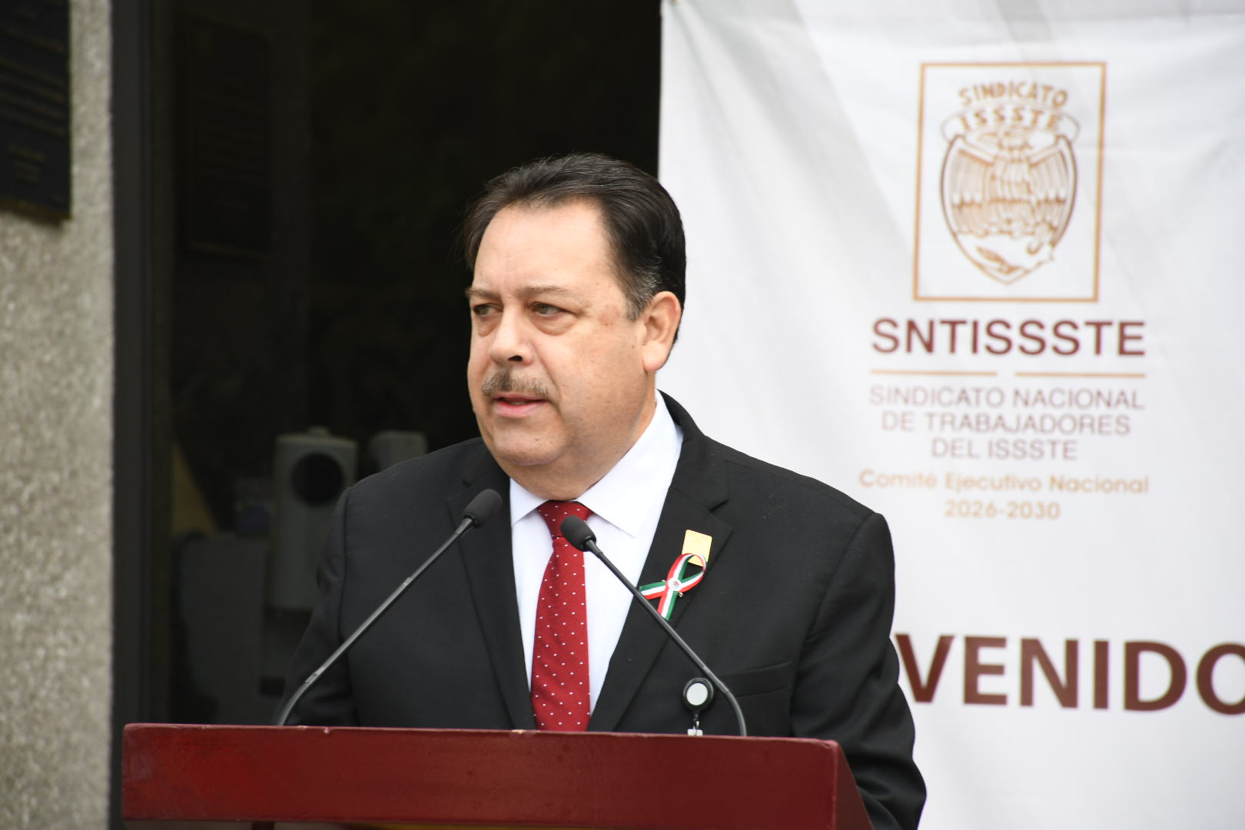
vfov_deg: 6.5
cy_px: 415
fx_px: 7262
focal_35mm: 210
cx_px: 622
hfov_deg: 9.8
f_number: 7.1
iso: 250
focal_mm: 140
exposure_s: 1/125
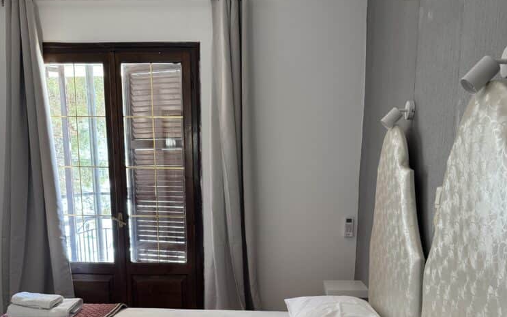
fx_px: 484
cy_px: 269
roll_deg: -0.1
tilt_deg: -8.7
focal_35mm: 35
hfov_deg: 55.3
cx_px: 257
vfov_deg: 34.8
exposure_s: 1/62
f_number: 1.78
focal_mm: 6.76
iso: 200
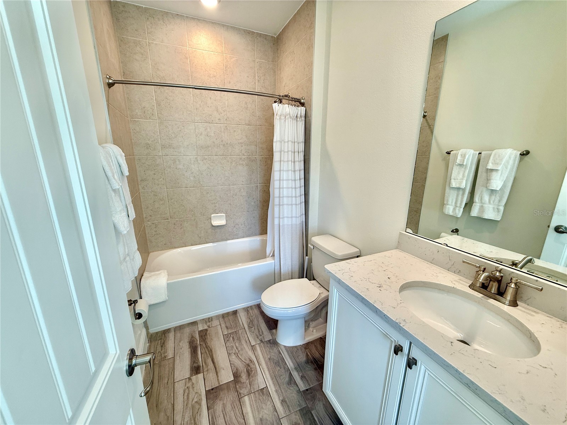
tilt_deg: -13.5
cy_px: 212
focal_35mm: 14
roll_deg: -0.2
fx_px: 229
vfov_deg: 85.7
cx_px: 284
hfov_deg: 102.1
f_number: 2.2
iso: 125
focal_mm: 2.22
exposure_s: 1/120
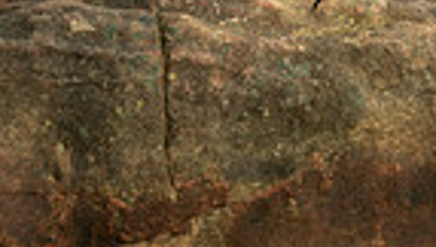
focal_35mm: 171
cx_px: 131
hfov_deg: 12.5
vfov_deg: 6.6
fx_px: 1980
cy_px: -424
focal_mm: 52
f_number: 7.1
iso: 200
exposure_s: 1/200
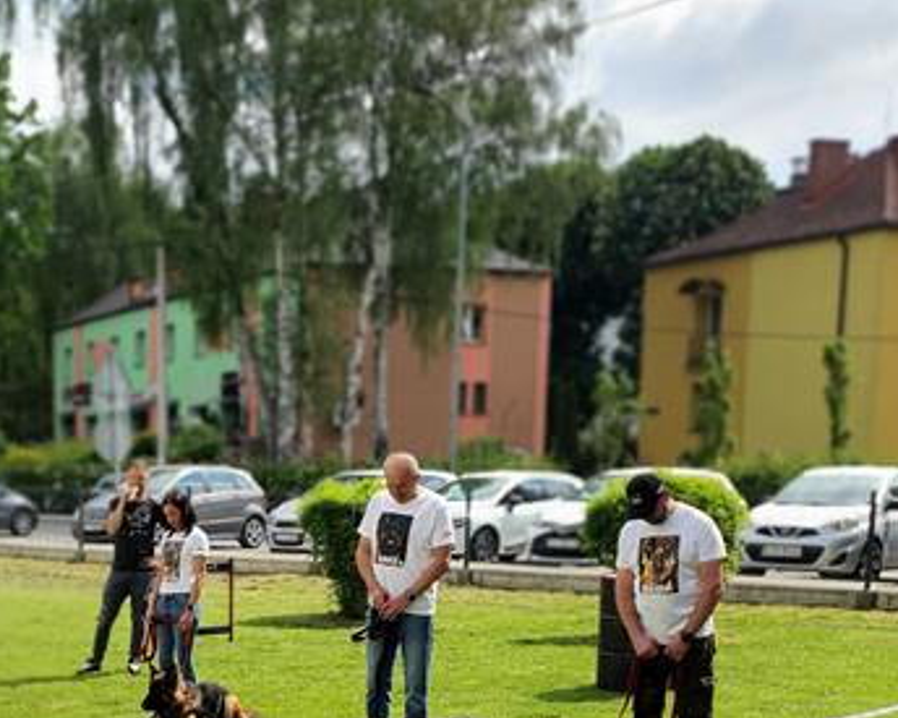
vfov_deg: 24.6
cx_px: 115
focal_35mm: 59
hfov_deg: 30.7
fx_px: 1568
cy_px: 718
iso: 50
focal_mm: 4.3
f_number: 1.5
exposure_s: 1/2872
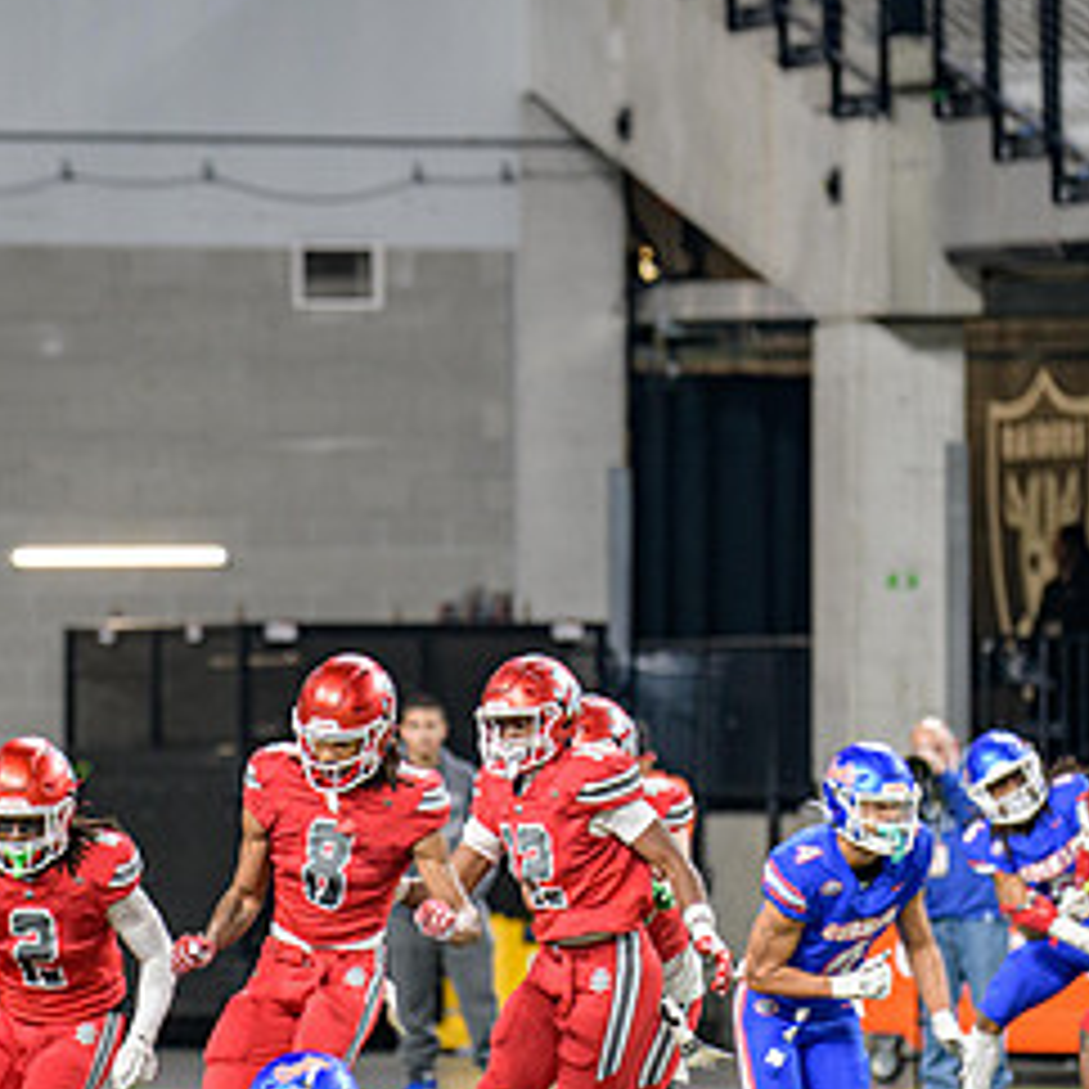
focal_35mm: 449
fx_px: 15981
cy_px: 835
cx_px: 468
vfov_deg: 3.9
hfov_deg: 3.9
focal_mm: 220
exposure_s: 1/400
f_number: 2.8
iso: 1000
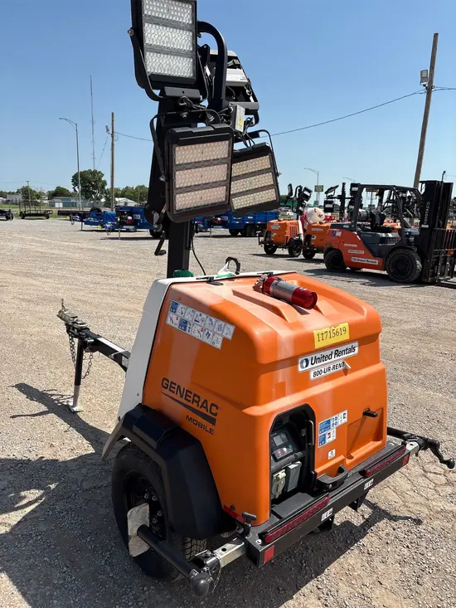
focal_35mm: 26
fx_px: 457
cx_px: 228
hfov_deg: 53.1
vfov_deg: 67.3
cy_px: 304
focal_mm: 5.96
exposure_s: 1/4065
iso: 50
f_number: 1.6
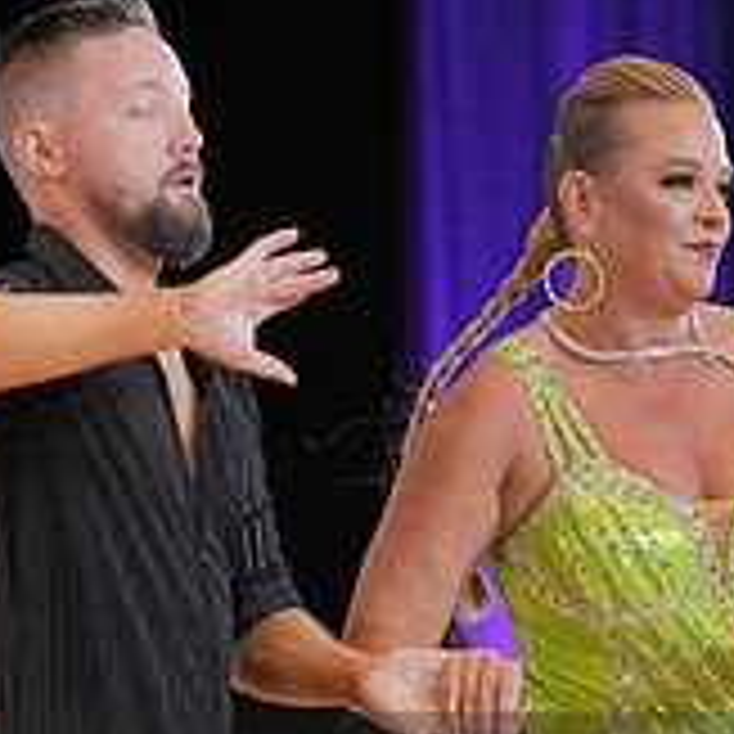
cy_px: 865
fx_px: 8180
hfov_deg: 5.1
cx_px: 520
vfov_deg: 5.1
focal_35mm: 341
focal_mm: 113
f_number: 3.5
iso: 2500
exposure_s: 1/500
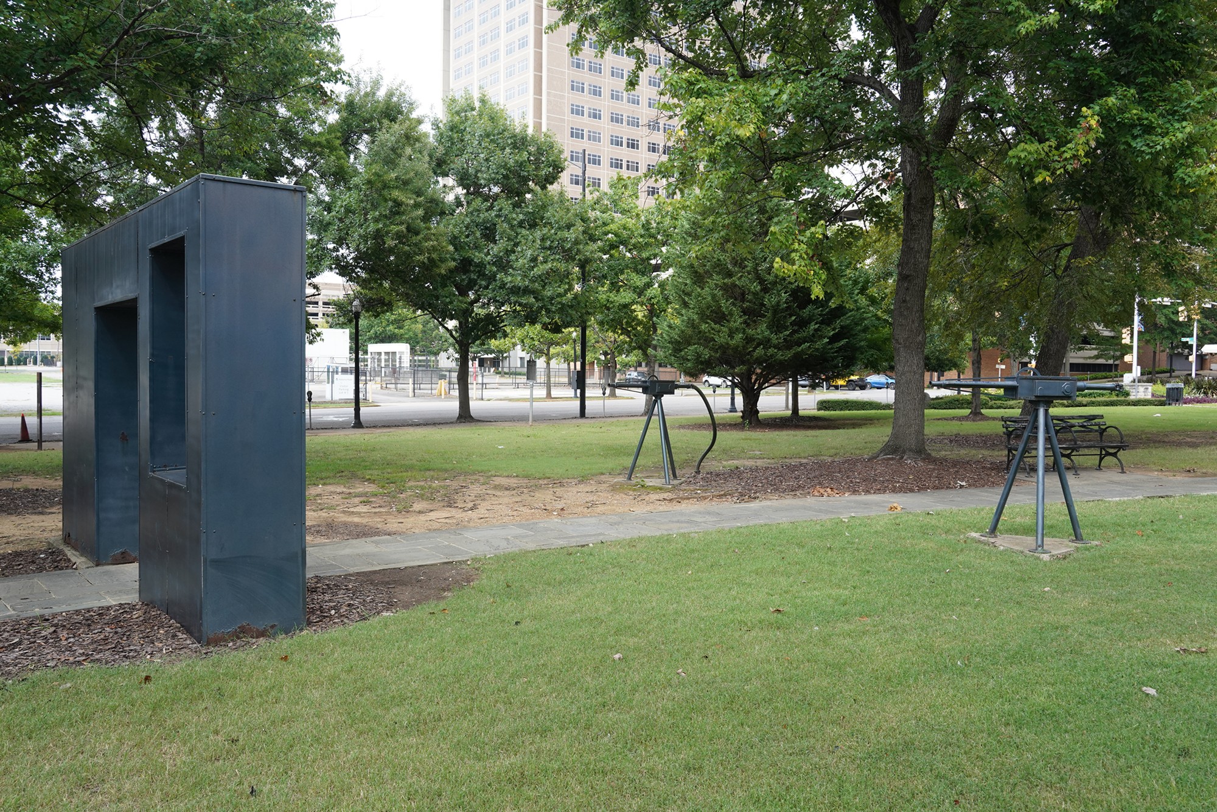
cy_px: 406
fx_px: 947
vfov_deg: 46.4
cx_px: 608
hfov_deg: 65.5
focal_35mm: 28
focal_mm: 28
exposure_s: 1/100
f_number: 9
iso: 800
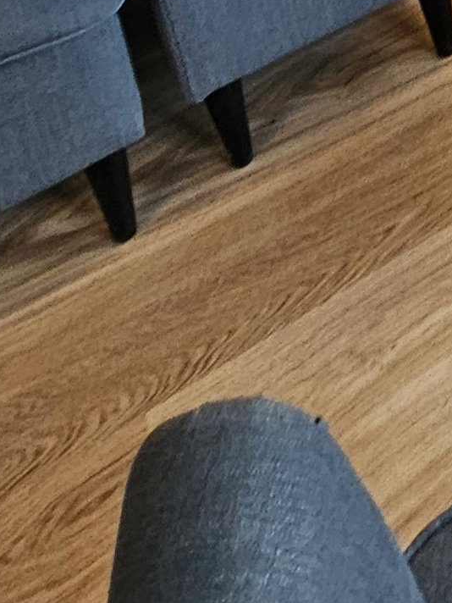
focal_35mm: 73
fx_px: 1271
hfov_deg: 17.8
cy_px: -758
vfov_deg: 16.1
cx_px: 705
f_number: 2.2
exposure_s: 1/50
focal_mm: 2.2
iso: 250
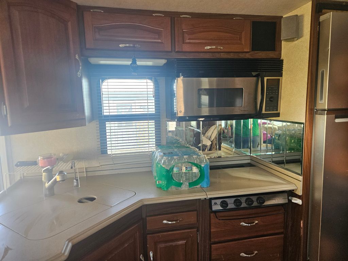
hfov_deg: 73.9
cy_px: 130
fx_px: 231
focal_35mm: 23
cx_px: 174
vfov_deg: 58.9
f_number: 1.8
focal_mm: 5.4
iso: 250
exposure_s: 1/170
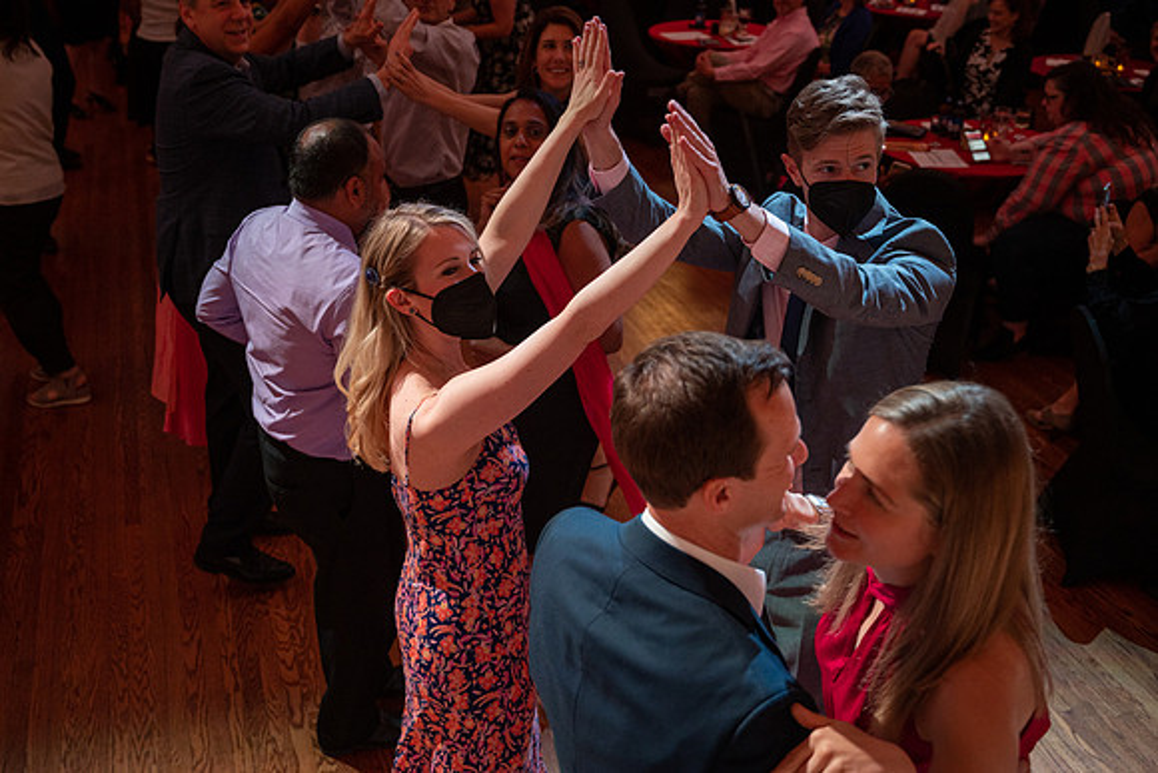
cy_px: 386
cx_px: 579
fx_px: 1258
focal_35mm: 39
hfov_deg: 49.4
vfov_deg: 34.2
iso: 1600
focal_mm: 39
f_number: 4
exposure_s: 1/160
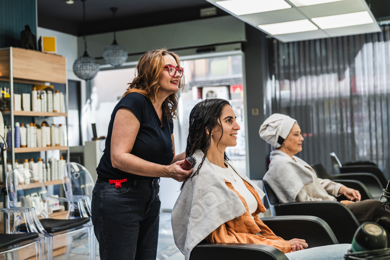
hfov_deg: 43.6
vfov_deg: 29.9
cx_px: 195
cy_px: 130
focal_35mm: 45
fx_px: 487
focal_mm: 45
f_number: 2.8
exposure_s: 1/400
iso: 640
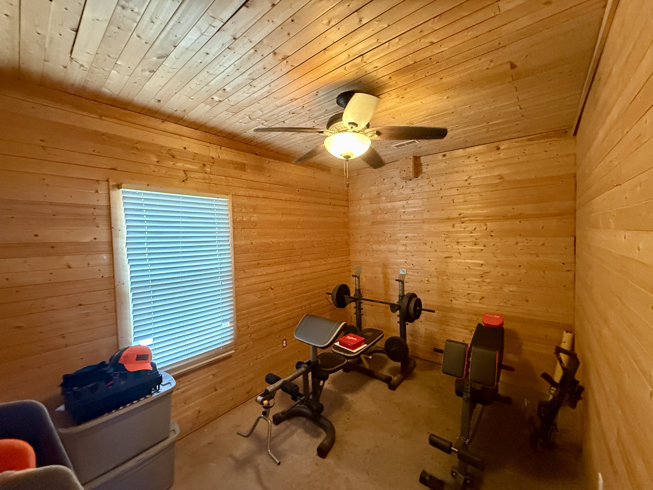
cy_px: 245
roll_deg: +0.5
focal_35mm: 14
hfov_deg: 102.1
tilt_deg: -2.7
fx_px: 264
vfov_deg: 85.7
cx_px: 326
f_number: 2.2
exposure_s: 1/60
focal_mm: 2.22
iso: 800
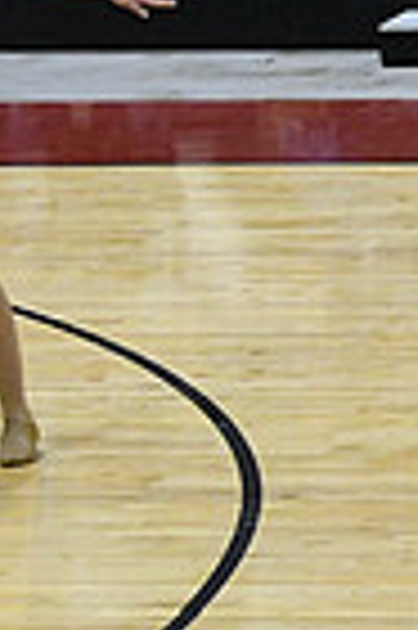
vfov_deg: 4.7
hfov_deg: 3.1
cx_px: 1294
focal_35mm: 436
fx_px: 7612
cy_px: 169
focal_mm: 70
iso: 4000
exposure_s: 1/400
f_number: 4
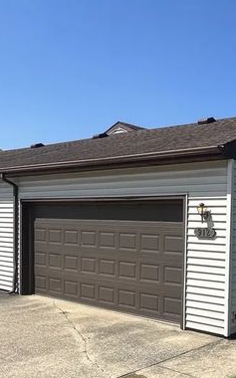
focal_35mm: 40
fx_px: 412
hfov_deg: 29.0
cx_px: 257
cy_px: 234
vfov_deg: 48.9
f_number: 2.2
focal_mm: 2.22
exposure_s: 1/1742
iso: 40
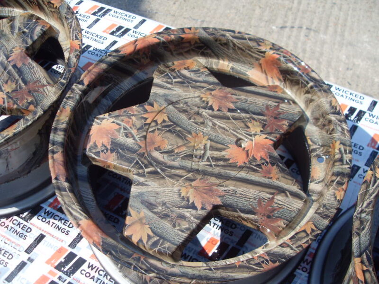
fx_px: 383
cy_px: 142
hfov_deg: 52.6
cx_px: 190
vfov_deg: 40.7
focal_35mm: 35
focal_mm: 6.3
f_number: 7
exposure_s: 1/180
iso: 80
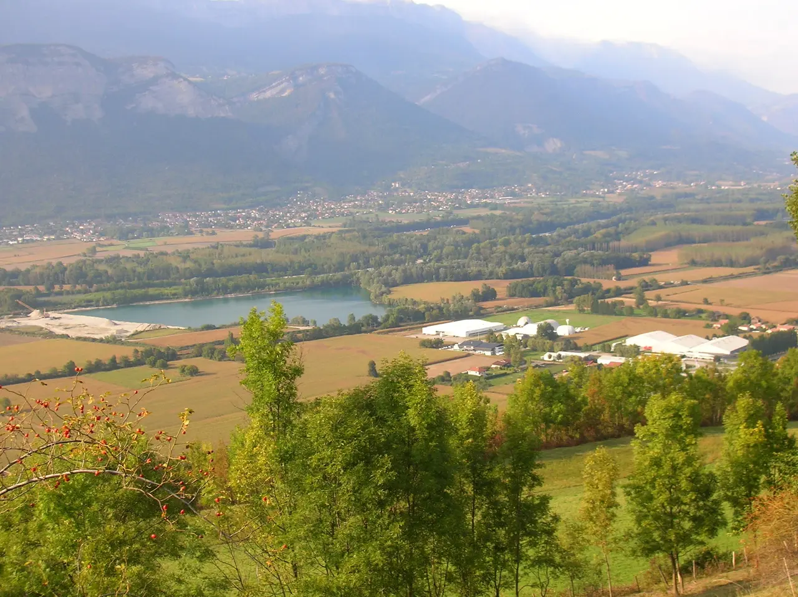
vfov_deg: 31.5
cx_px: 399
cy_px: 298
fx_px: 1060
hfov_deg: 41.3
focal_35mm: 46
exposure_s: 1/90.6
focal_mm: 7.7
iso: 50
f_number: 5.4
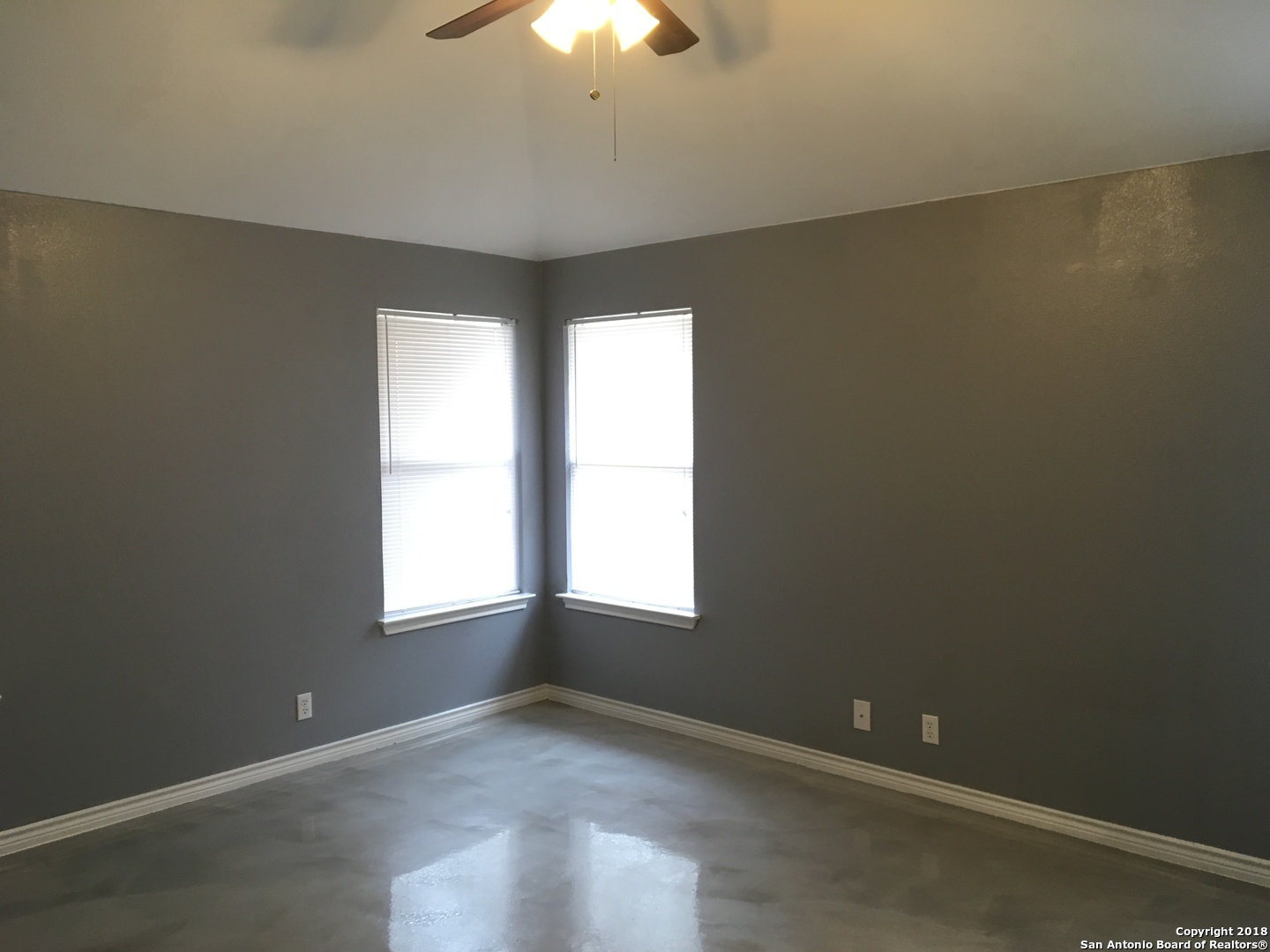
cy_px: 476
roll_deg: +0.1
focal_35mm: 29
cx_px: 635
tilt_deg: -3.0
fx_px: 1064
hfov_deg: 61.7
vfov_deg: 48.2
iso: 80
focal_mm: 4.15
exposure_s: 1/30
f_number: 2.2
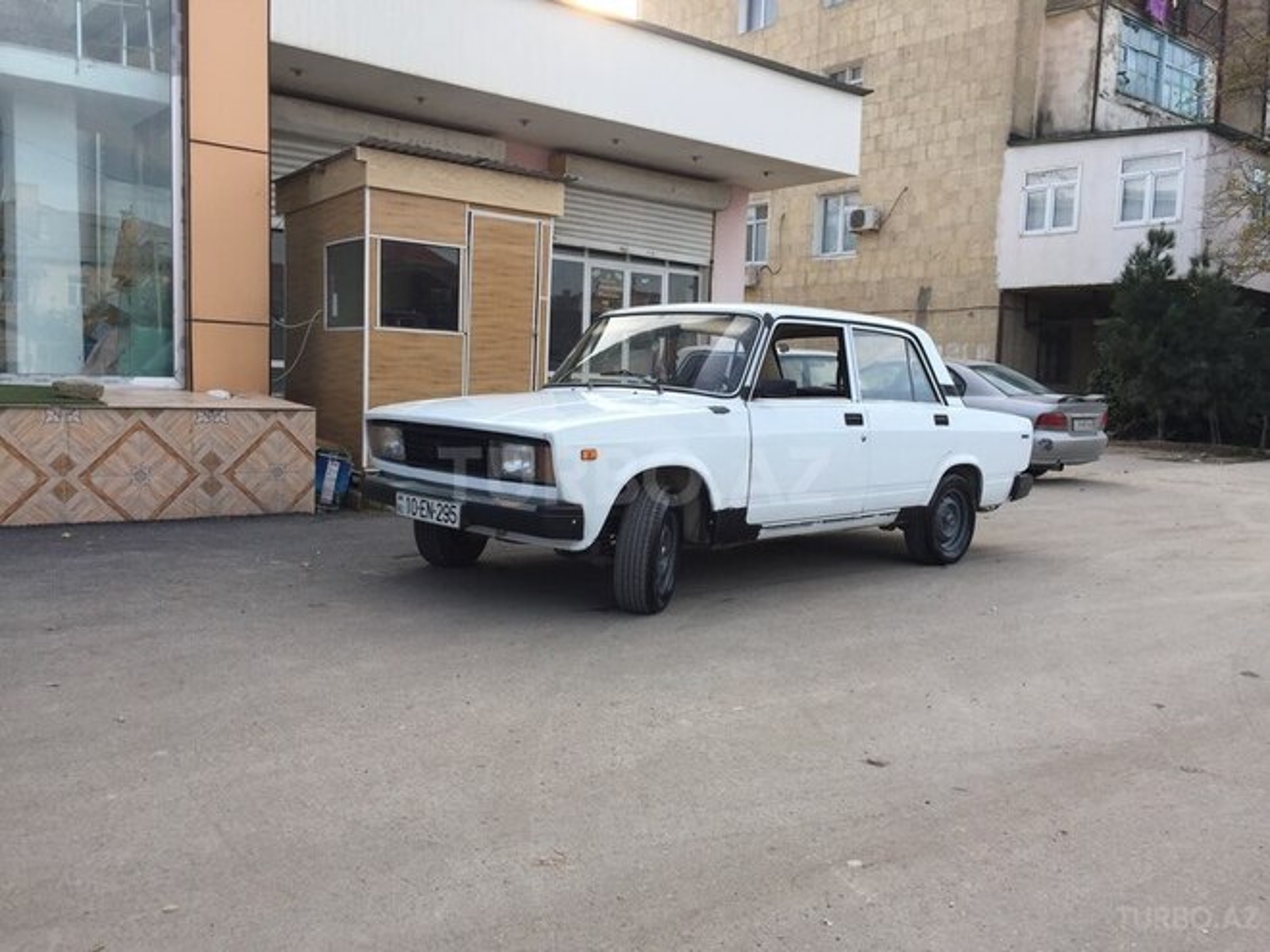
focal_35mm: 29
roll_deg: -2.2
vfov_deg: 48.2
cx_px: 635
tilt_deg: -5.3
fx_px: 1064
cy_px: 476
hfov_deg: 61.7
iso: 32
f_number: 2.2
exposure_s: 1/542
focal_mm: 4.15
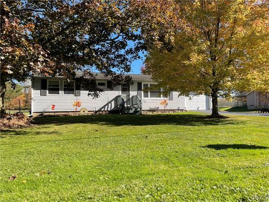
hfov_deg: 67.3
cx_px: 134
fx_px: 202
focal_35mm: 26
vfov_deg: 53.1
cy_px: 101
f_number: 1.6
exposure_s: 1/1335
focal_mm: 4.2
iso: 32
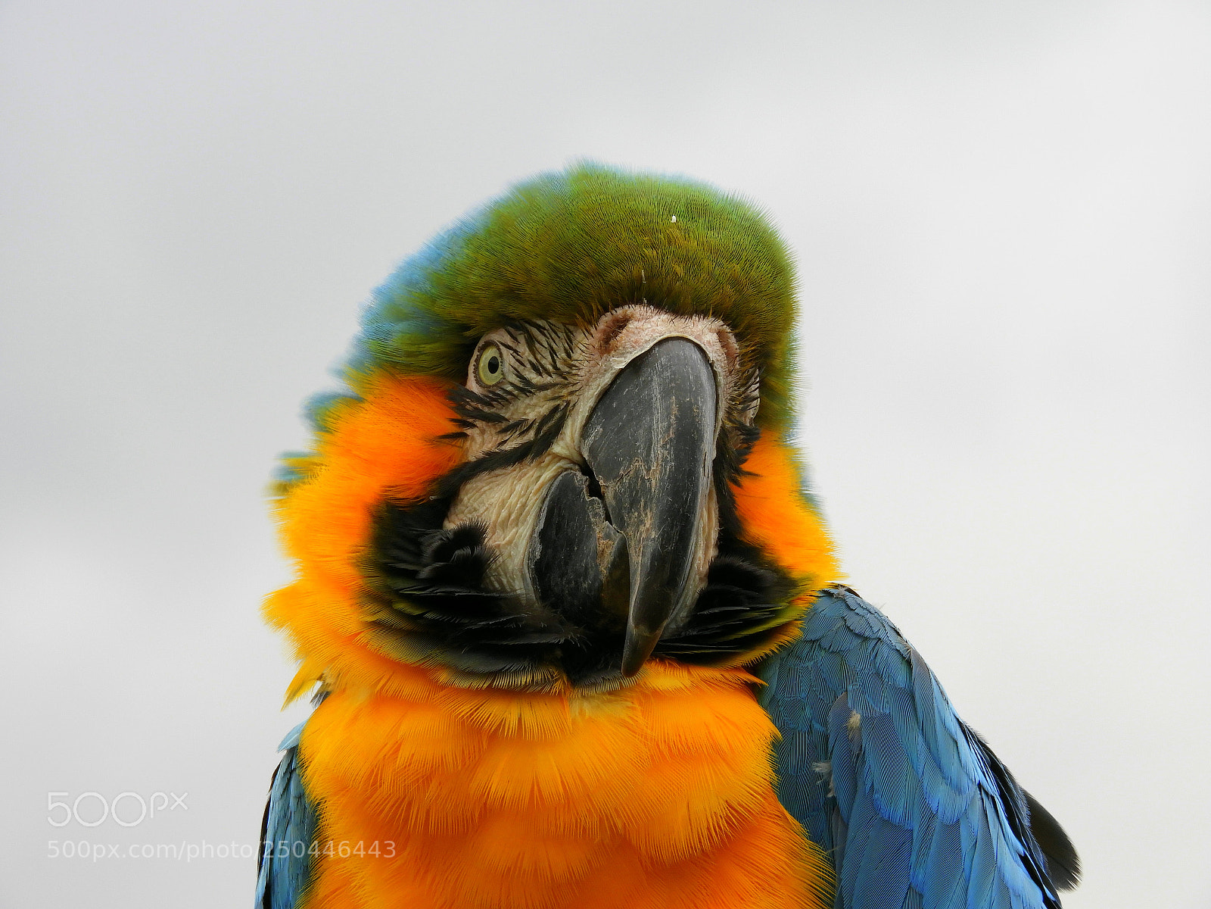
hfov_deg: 7.9
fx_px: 8746
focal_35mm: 250
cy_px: 454
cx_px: 606
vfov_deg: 5.9
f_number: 5.5
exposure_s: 1/160
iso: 100
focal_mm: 44.8
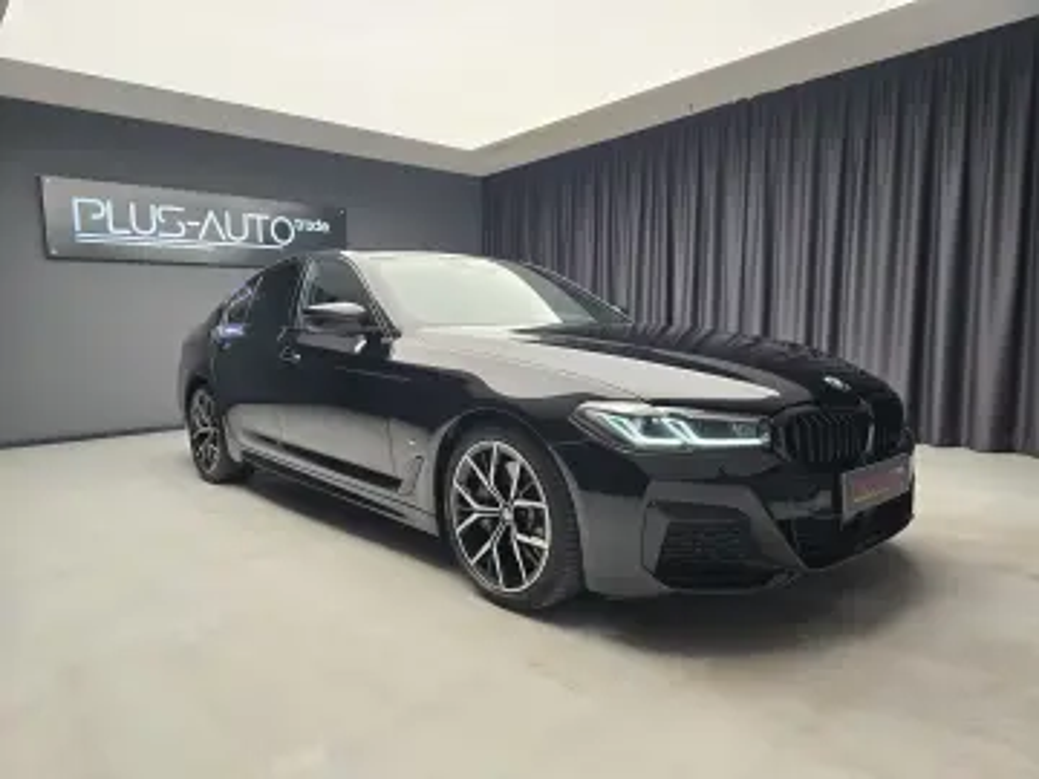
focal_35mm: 23
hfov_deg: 73.9
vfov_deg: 58.9
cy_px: 390
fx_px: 690
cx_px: 520
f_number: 1.7
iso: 64
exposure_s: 1/61
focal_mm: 6.3
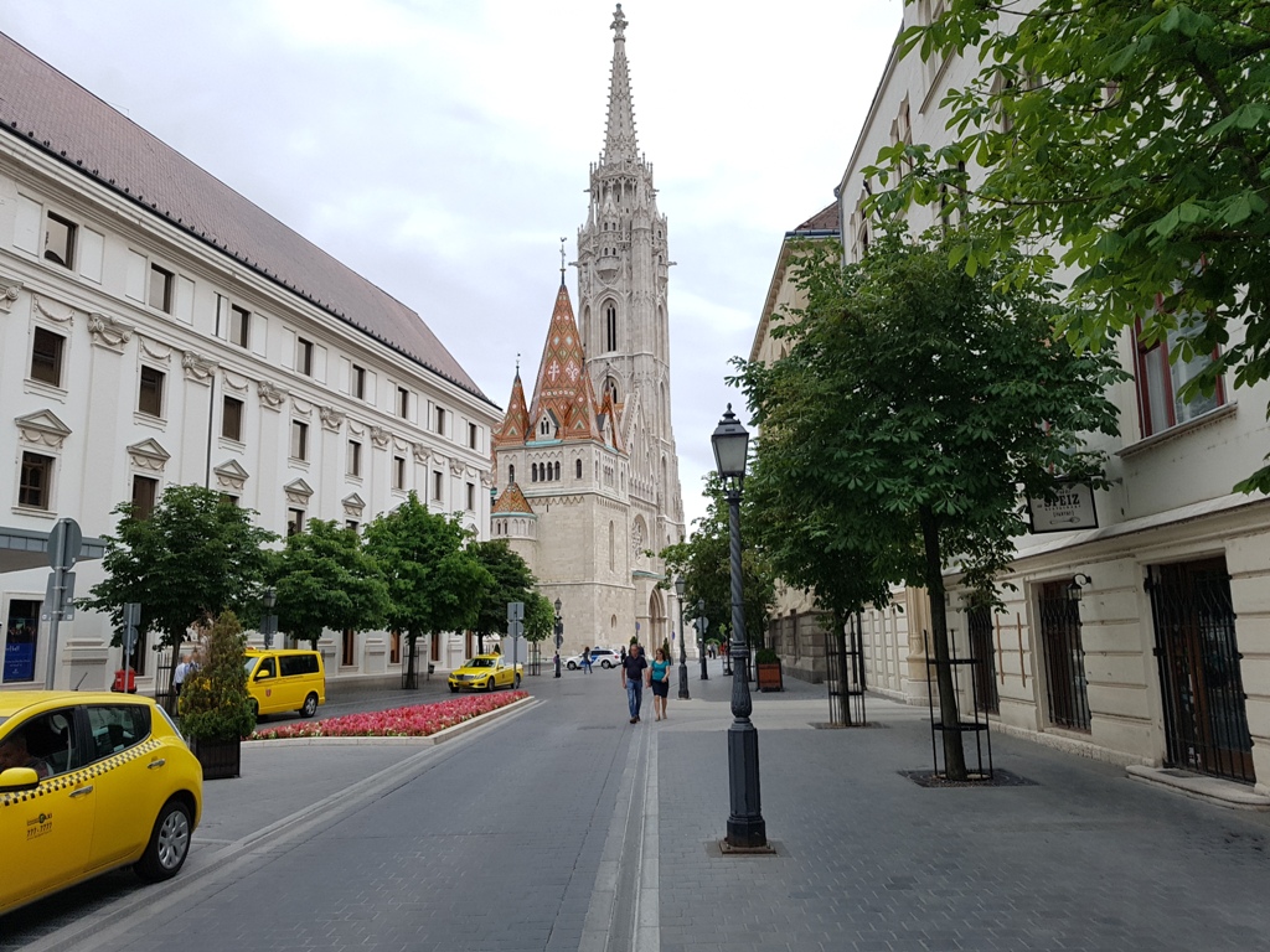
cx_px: 635
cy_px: 476
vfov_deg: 53.1
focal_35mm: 26
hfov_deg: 67.3
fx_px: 954
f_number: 1.7
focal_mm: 4.2
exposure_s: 1/688
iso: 50
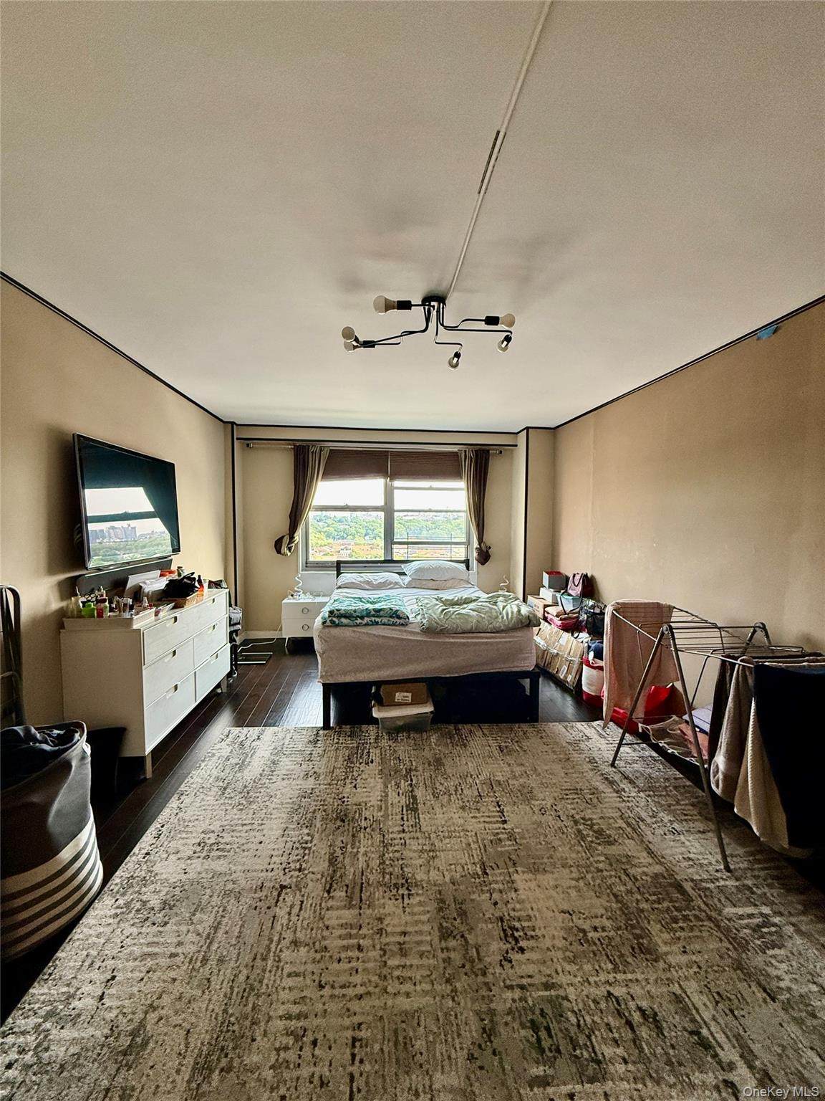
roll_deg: -0.4
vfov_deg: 102.1
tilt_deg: -3.6
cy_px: 550
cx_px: 412
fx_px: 445
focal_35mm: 14
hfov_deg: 85.7
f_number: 2.2
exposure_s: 1/99
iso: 200
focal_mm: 2.22
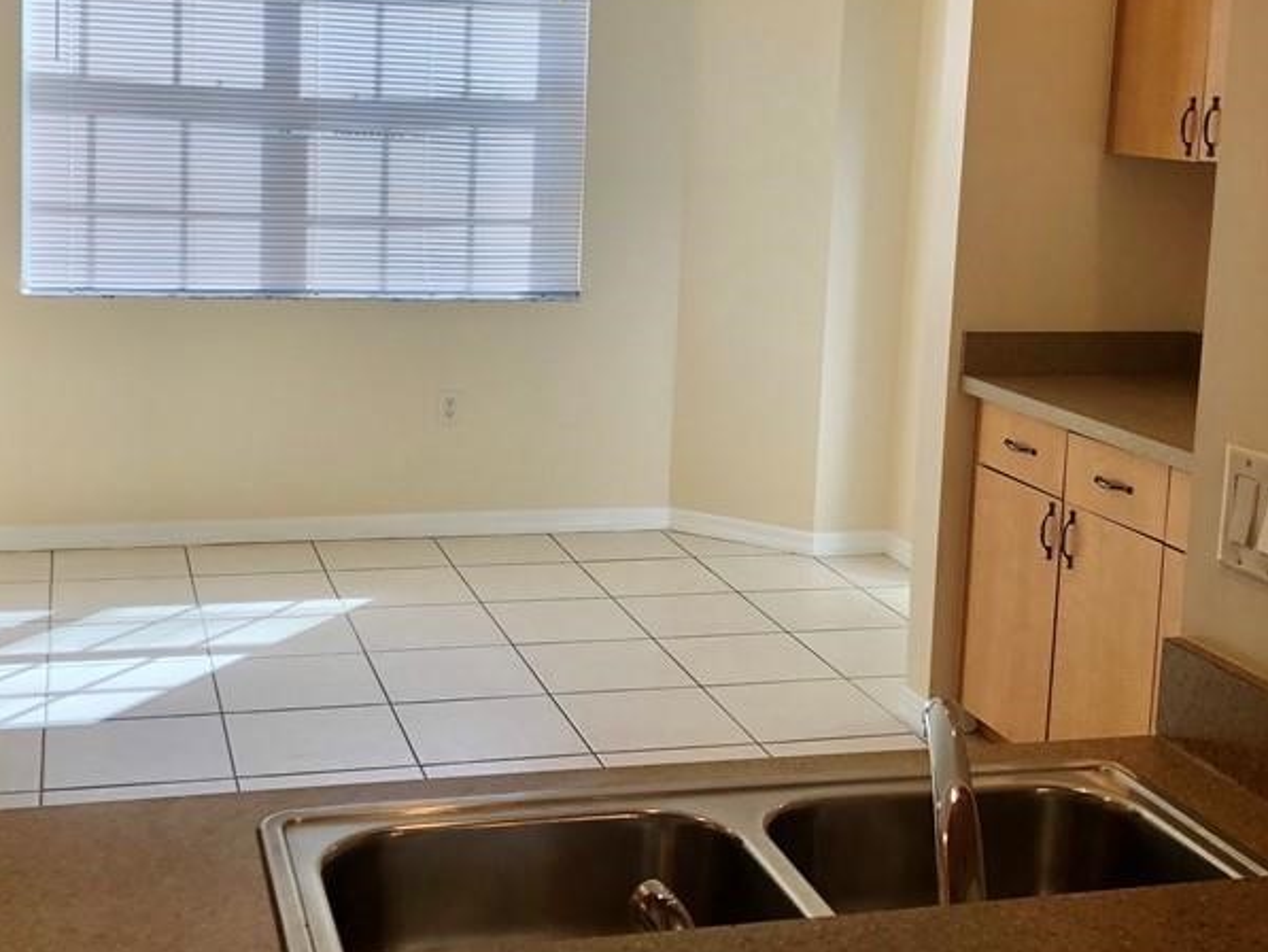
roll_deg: -2.3
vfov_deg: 30.0
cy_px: 312
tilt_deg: -6.3
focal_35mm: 48
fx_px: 1759
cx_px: 559
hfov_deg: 39.6
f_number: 1.8
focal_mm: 4
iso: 20
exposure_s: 1/144
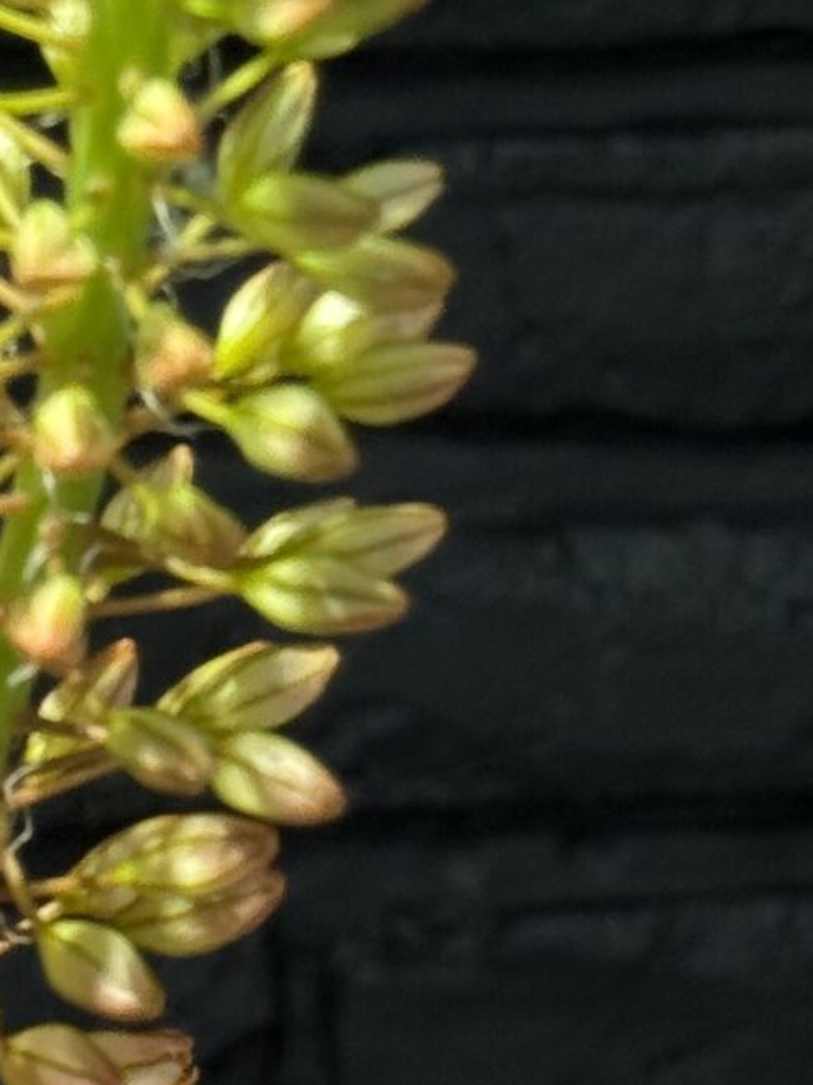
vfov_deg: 10.6
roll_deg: +0.8
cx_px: -195
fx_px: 5830
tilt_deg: -8.3
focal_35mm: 186
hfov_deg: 7.9
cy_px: 555
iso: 100
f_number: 1.78
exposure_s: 1/100
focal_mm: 6.76
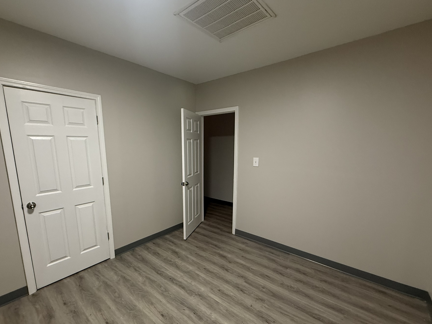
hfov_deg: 94.5
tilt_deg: -9.4
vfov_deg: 77.9
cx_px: 208
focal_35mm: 16
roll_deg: +0.4
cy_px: 177
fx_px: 200
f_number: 2.2
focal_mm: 2.22
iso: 320
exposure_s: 1/60
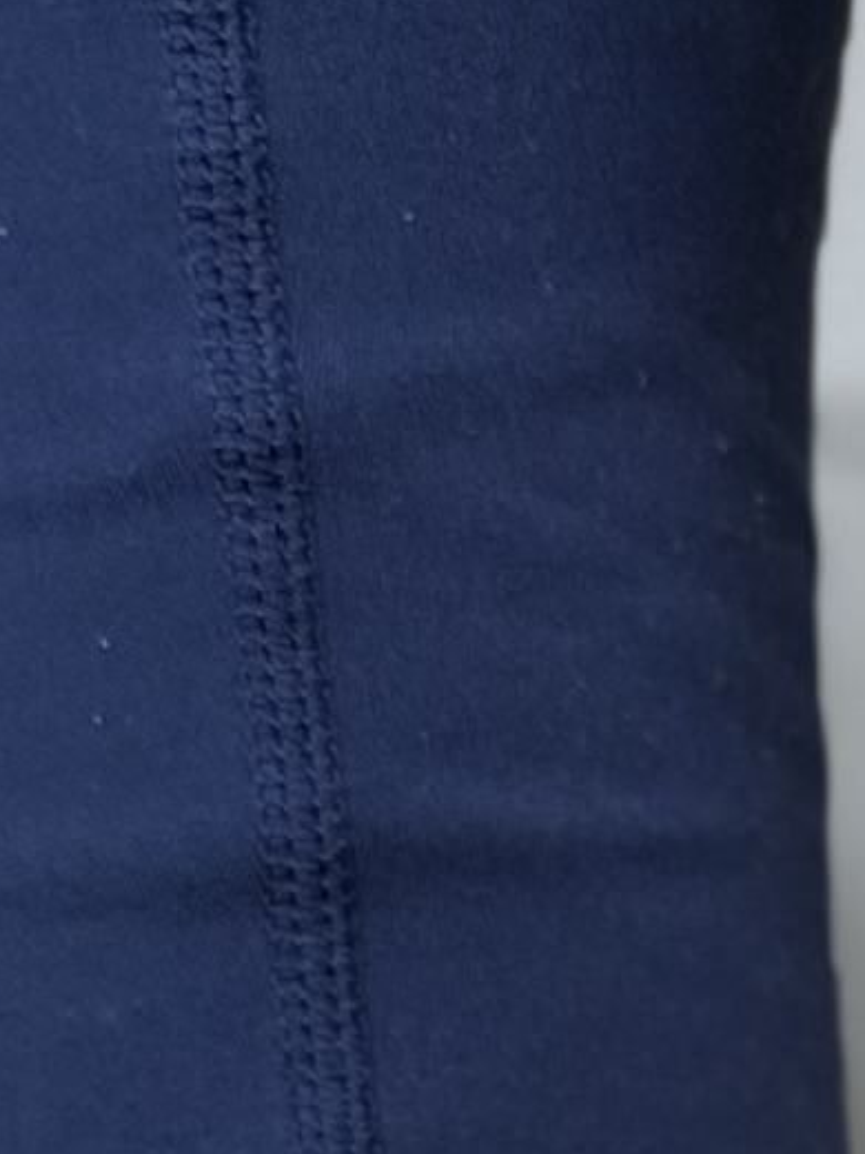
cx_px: 1579
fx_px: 6197
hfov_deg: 7.7
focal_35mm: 186
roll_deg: -0.3
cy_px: 3111
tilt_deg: -31.8
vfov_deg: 9.1
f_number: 1.78
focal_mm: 6.76
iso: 64
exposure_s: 1/180
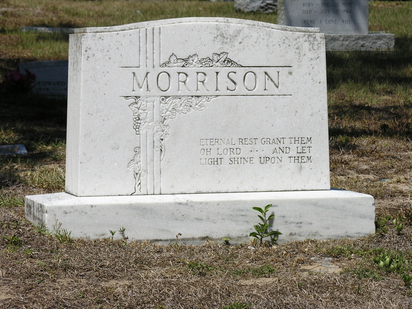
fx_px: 1678
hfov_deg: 14.0
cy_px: 154
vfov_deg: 10.5
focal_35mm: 141
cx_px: 206
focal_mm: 35.9
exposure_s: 1/674
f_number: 4.8
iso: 50
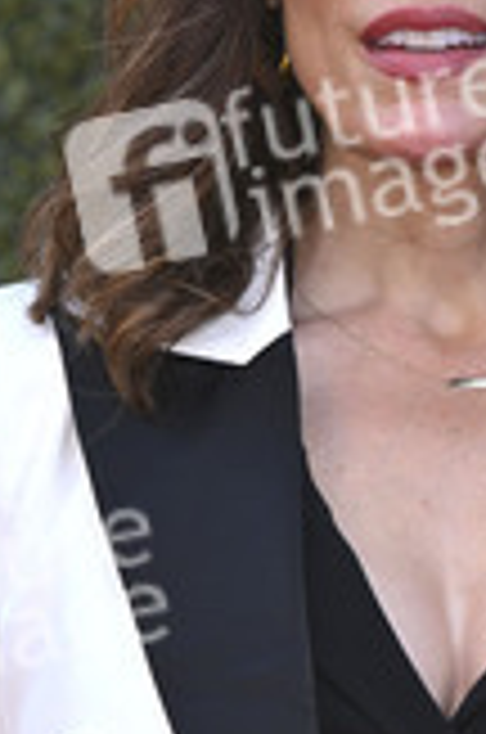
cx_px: 428
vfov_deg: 6.6
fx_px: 6406
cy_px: 392
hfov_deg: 4.3
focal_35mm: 315
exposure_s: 1/250
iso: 800
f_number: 5.6
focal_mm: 128
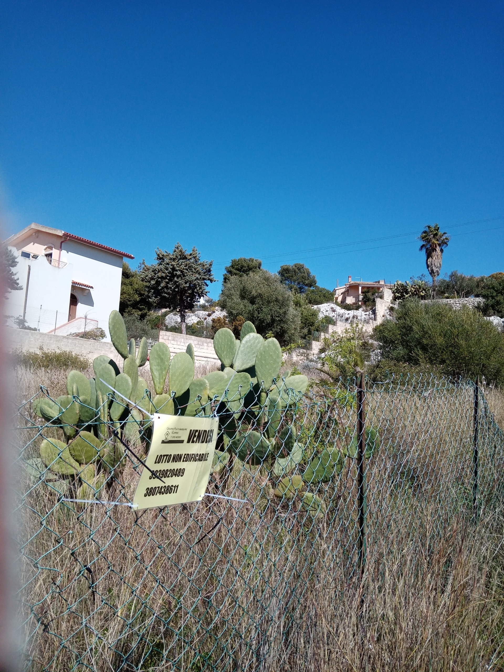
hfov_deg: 53.1
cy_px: 336
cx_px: 252
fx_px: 505
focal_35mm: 26
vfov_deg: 67.3
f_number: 1.8
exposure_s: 1/1751
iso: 112
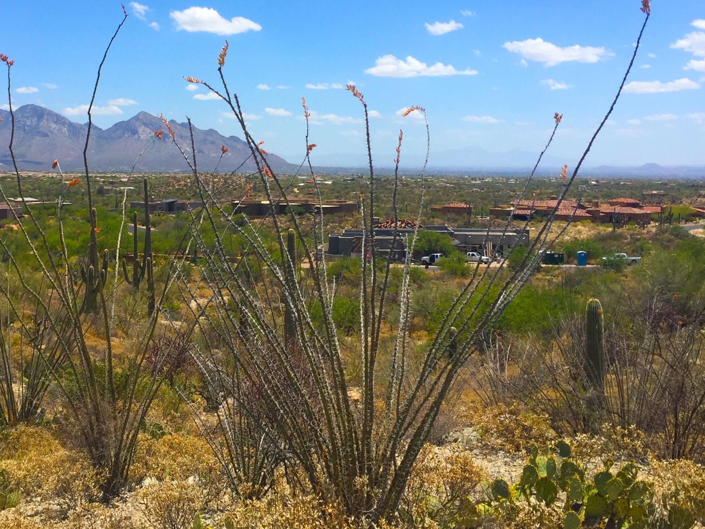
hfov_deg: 43.2
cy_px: 167
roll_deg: -0.6
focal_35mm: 43
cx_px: 233
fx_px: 876
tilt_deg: -0.2
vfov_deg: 33.2
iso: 32
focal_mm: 4.15
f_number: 2.2
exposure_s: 1/2639
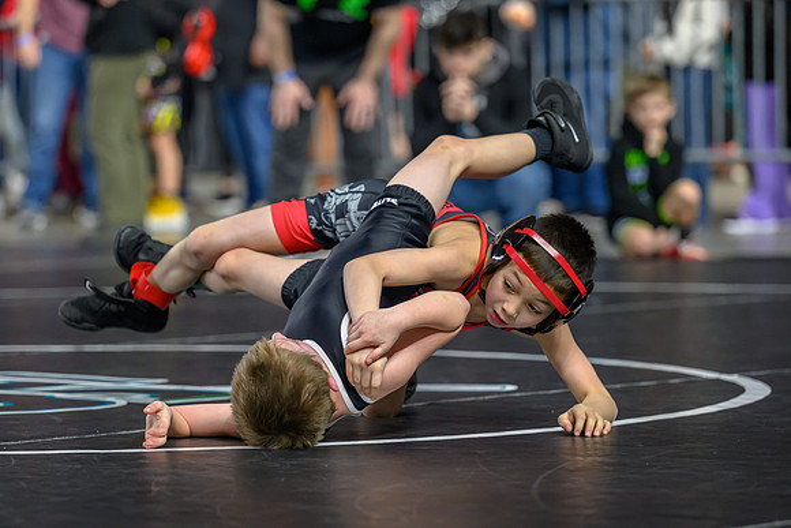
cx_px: 359
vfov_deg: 7.4
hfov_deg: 11.1
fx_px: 4077
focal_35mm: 186
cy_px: 337
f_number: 2.8
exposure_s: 1/500
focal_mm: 125
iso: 2200
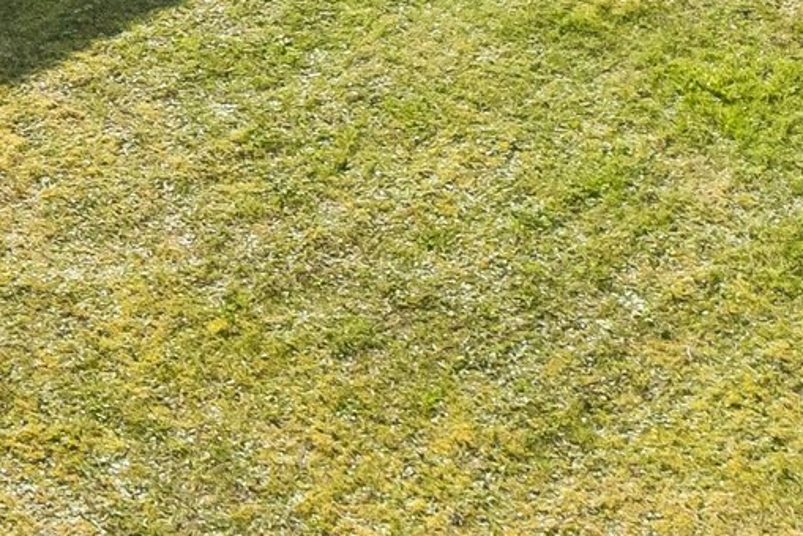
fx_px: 2464
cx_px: -125
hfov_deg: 17.7
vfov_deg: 10.0
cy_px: -965
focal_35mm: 110
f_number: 8
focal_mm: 12.5
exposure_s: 1/640
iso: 250
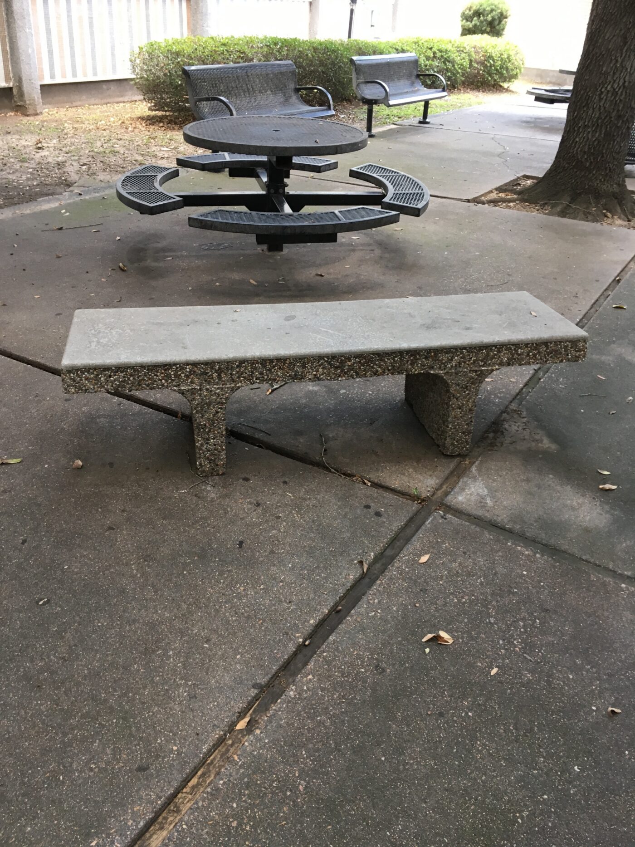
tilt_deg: -29.2
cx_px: 318
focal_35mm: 29
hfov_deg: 48.2
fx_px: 709
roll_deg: -3.1
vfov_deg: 61.7
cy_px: 424
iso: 32
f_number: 2.2
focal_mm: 4.15
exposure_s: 1/30
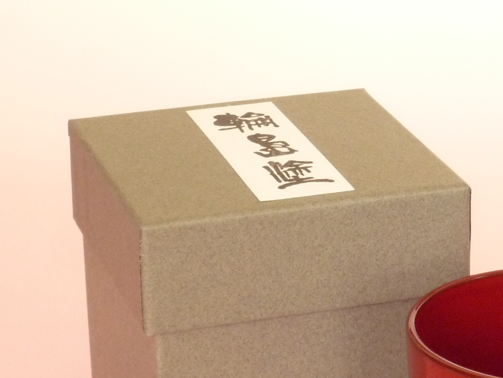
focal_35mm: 164
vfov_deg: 9.0
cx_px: 430
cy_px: 350
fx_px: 2383
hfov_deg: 12.0
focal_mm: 12.2
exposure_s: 1/10
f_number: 4.9
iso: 400
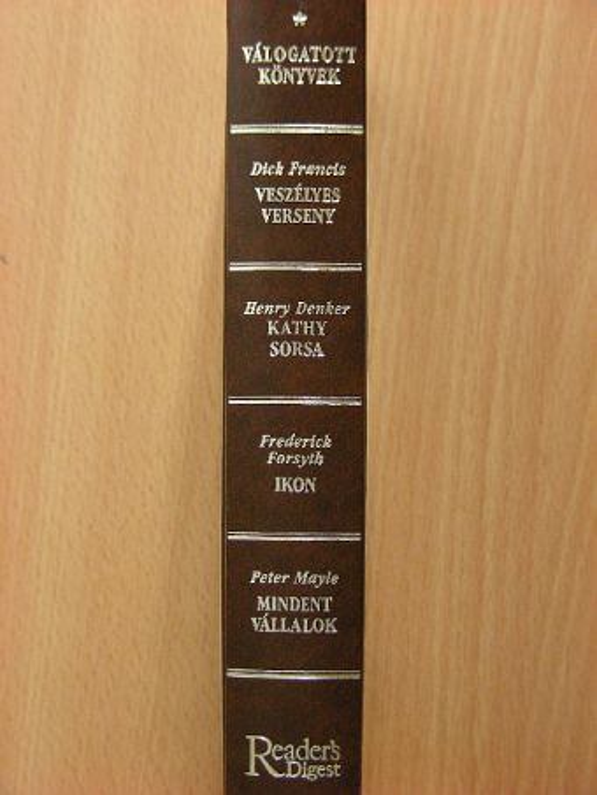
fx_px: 2000
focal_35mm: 87
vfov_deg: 22.5
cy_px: 398
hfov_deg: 17.0
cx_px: 298
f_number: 3.5
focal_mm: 14.6
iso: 200
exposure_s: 1/53.1
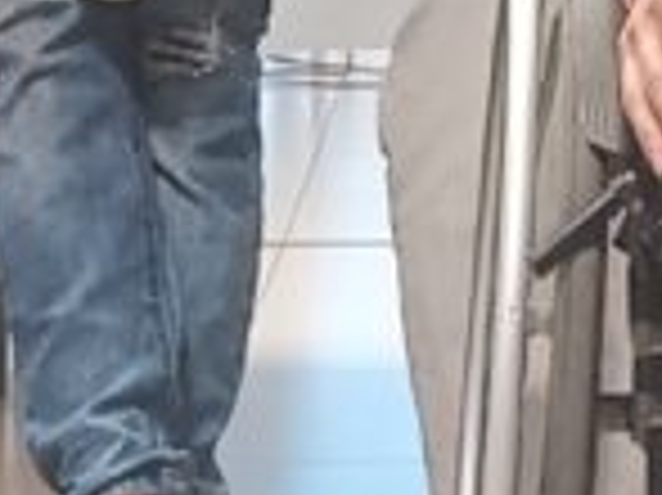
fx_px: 3191
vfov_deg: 7.8
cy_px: -963
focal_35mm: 167
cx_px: 554
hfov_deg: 11.8
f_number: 2.45
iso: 834
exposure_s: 1/20
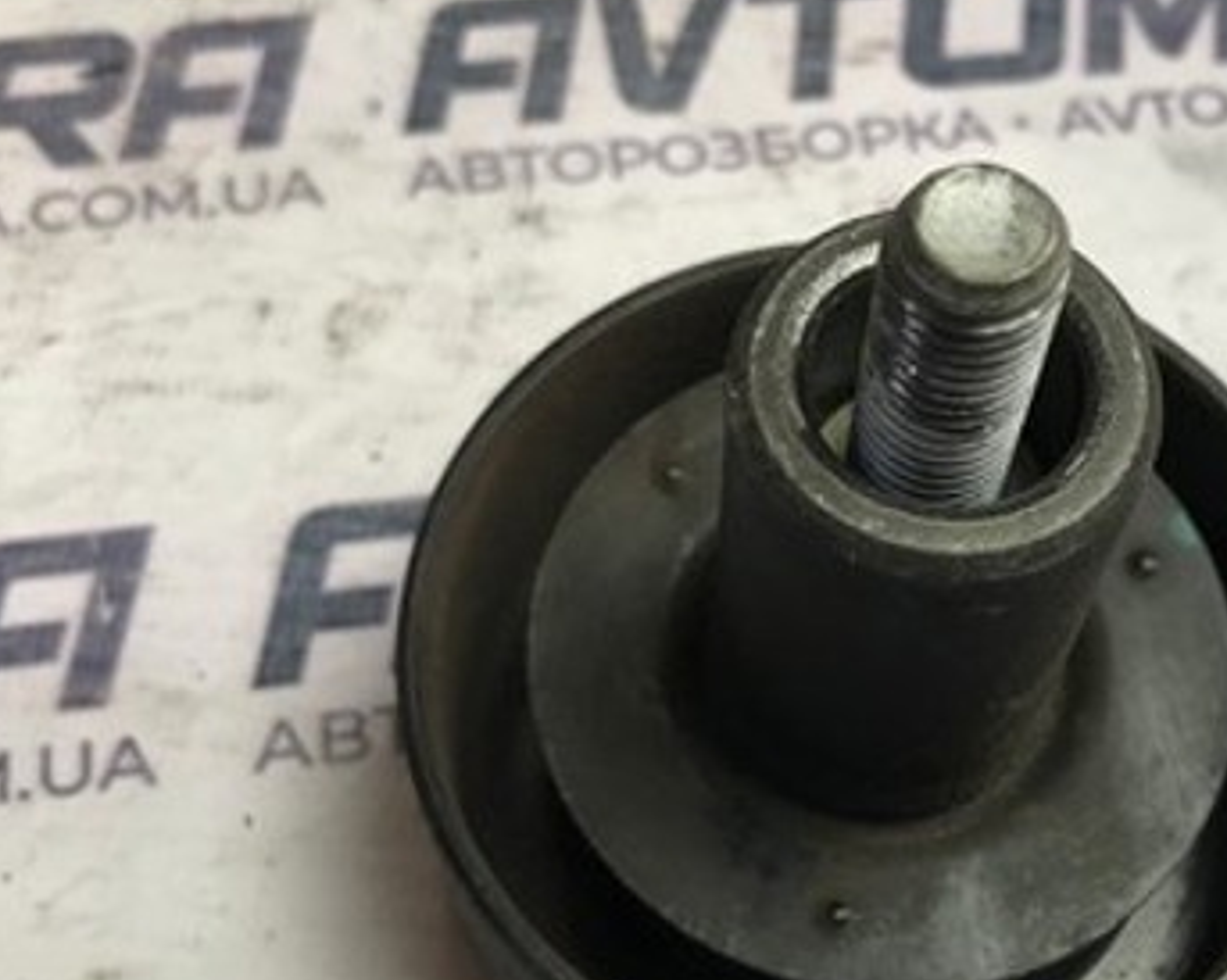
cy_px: 633
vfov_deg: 29.5
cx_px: 837
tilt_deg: -63.2
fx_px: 1851
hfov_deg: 36.2
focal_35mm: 51
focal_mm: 3.99
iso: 25
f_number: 1.8
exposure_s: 1/33
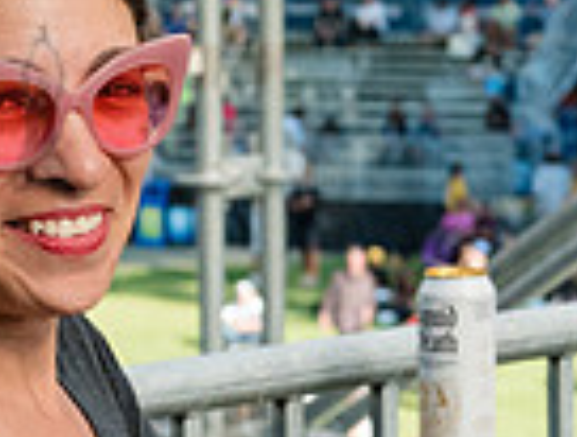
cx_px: 331
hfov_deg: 9.8
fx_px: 3379
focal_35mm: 202
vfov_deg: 7.4
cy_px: 269
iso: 2000
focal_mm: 38
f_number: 4.5
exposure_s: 1/3200
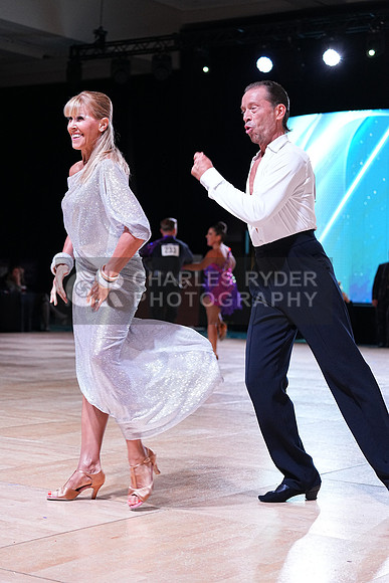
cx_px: 194
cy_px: 292
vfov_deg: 28.8
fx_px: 1134
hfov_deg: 19.5
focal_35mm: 70
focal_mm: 70
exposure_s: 1/400
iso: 2000
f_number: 4
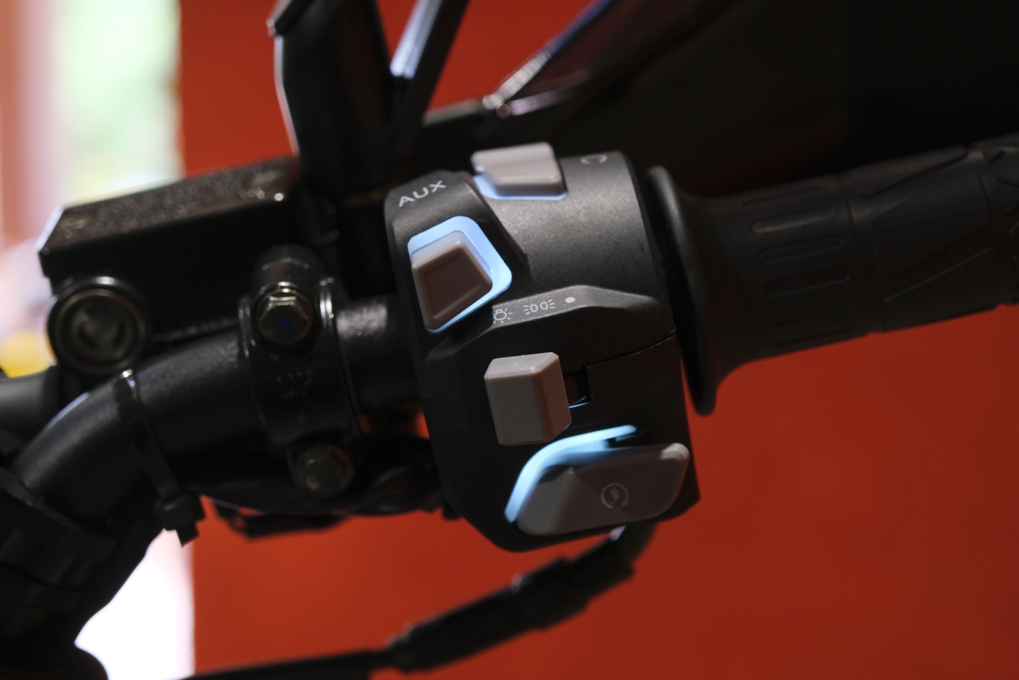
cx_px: 510
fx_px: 1981
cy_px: 340
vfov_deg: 19.5
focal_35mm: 70
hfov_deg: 28.8
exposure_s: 1/100
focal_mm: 46.6
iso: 800
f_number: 4
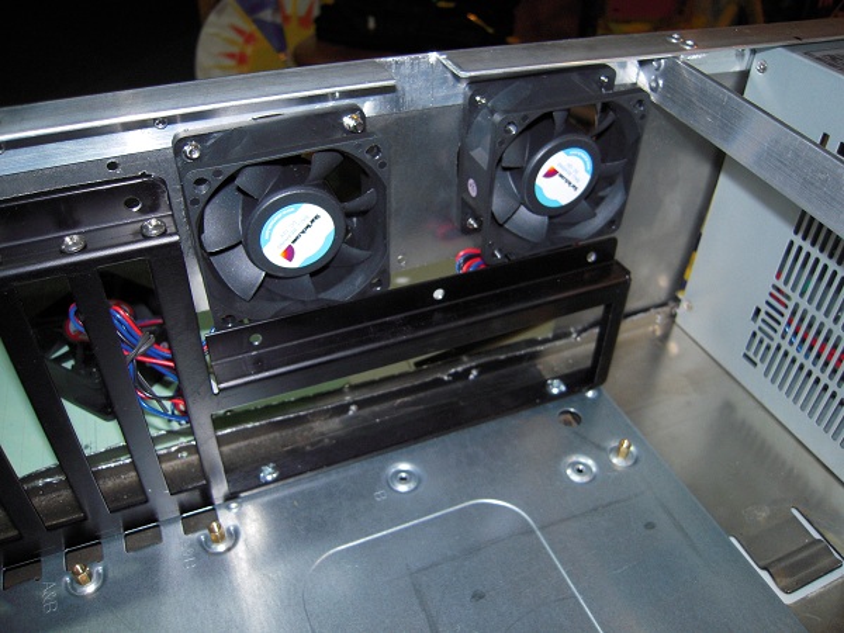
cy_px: 316
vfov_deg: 49.7
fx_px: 683
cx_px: 422
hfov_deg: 63.4
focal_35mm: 28
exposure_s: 1/25
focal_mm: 5
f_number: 2.7
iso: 200
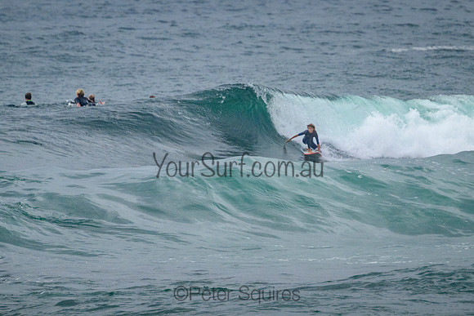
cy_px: 132
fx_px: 14482
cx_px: 257
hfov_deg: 1.9
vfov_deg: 1.3
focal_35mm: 1100
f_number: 11
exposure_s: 1/2000
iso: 2000
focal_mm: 800
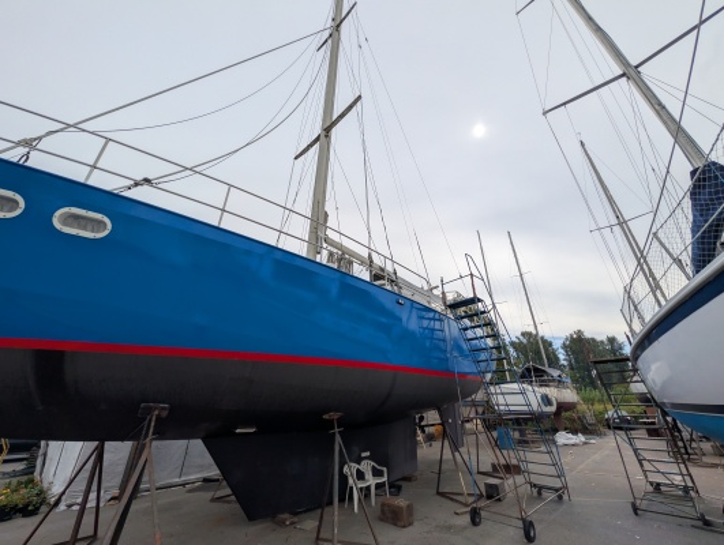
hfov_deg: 110.4
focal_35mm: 12
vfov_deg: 94.7
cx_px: 362
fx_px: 251
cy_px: 272
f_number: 1.7
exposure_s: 1/3623
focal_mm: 2.02
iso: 49
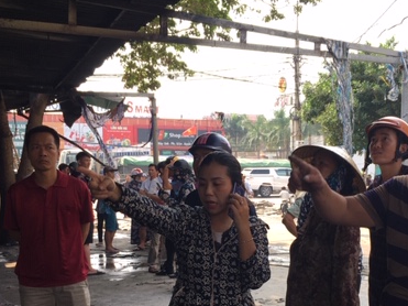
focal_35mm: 50
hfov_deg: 38.0
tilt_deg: -4.9
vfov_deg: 28.6
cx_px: 255
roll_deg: -0.7
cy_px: 234
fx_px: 589
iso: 25
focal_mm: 4.15
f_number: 2.2
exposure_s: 1/319
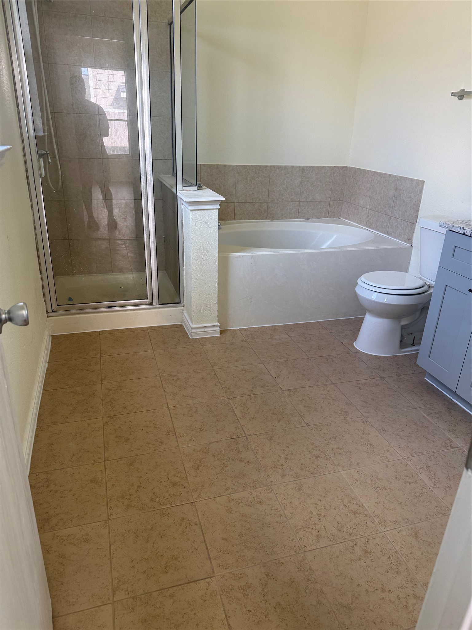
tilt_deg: -21.5
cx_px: 236
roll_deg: -2.7
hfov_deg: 56.8
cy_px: 315
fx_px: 436
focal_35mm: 24
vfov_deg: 71.6
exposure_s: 1/121
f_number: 1.78
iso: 200
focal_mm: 6.76
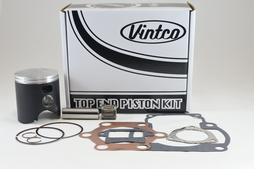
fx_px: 282
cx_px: 127
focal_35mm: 40
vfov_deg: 33.4
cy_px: 84
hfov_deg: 48.5
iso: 500
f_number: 4.2
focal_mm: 15
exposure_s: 1/125
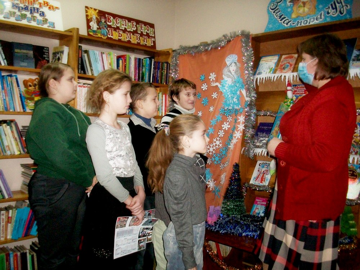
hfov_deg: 54.0
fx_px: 354
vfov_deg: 41.8
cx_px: 180
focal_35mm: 34
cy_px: 135
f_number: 2.8
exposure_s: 1/60
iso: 160
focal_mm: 5.7
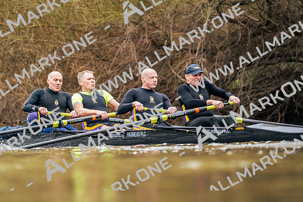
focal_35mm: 426
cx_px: 152
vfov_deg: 3.2
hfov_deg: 4.8
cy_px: 101
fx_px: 3586
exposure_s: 1/2000
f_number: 6.3
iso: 6400
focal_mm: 426
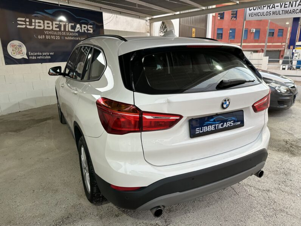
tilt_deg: -16.3
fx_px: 209
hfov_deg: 71.6
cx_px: 150
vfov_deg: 56.8
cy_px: 113
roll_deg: +0.9
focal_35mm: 24
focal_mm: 6.86
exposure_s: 1/100
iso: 125
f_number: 1.78
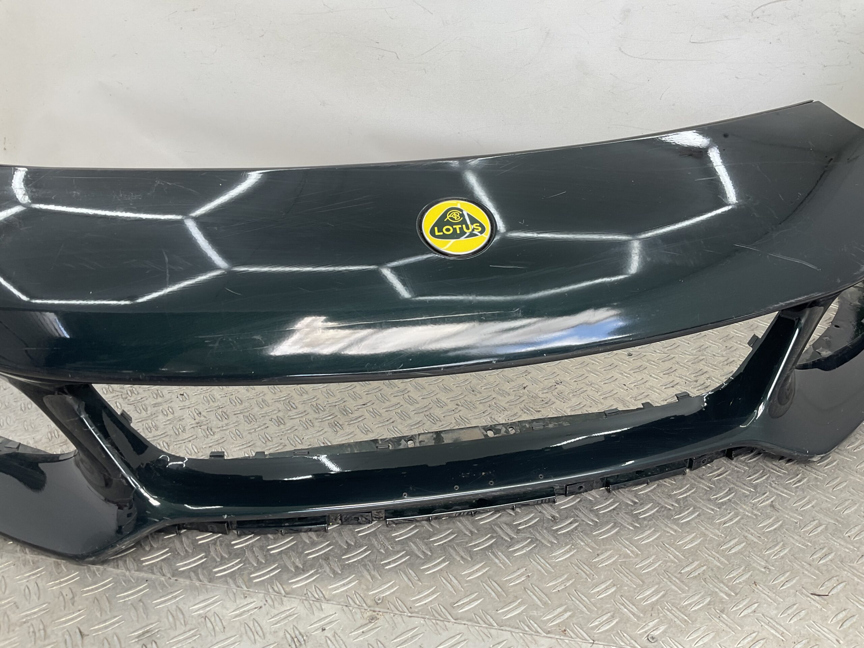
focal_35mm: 29
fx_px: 724
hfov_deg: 61.7
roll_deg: +1.0
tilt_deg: -27.3
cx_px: 432
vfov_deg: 48.2
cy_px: 324
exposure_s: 1/100
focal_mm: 3
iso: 20
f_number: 1.8
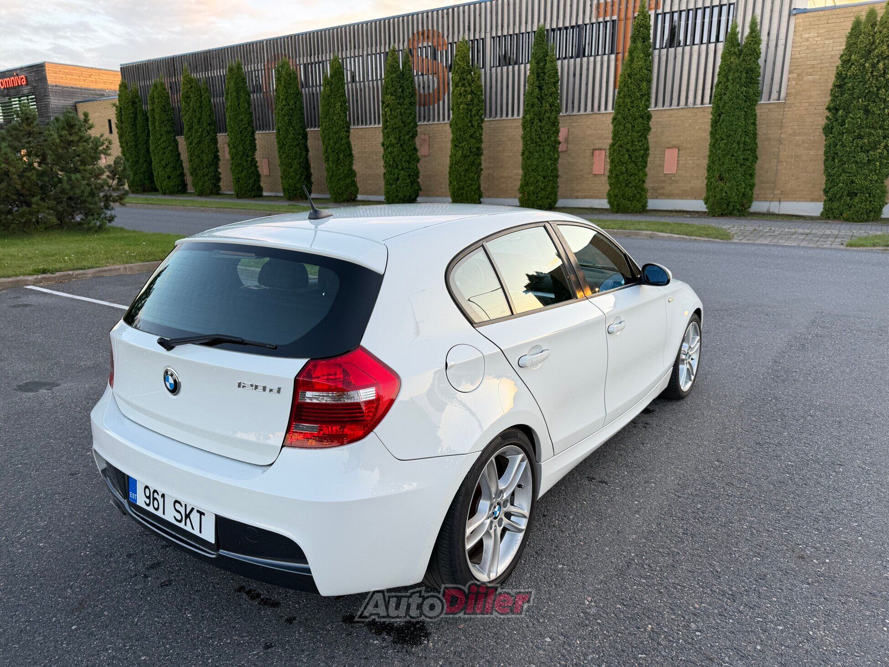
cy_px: 334
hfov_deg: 71.6
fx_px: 616
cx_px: 444
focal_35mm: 24
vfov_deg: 56.8
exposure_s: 1/288
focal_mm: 6.76
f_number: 1.78
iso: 64
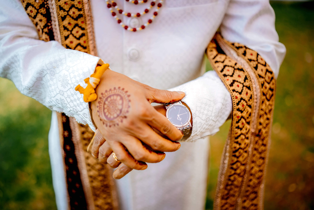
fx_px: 305
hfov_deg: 54.4
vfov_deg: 37.9
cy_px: 105
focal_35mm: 35
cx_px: 157
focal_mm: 35
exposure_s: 1/2000
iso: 80
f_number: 1.4
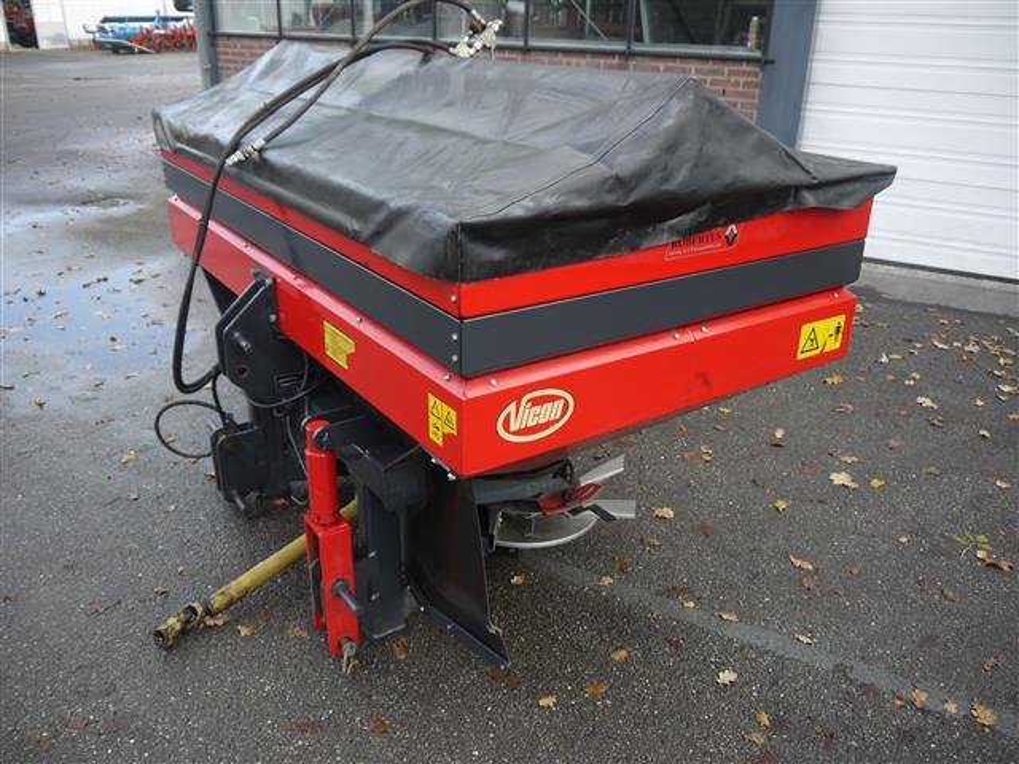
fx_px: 883
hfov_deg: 60.0
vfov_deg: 46.8
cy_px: 382
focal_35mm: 30
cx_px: 510
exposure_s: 1/125
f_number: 3.5
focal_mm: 15
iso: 125
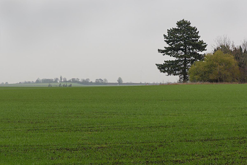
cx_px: 124
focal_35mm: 87
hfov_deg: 23.4
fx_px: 597
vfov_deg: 15.7
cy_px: 82
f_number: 7.1
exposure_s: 1/200
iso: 280
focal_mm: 58
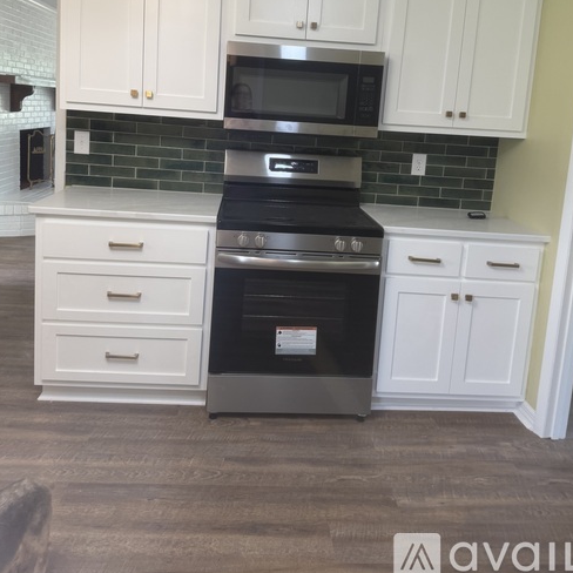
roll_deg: -5.8
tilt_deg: -4.2
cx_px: 290
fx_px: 543
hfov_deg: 55.6
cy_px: 188
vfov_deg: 54.4
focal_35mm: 29
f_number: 1.78
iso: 160
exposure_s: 1/120
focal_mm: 6.76
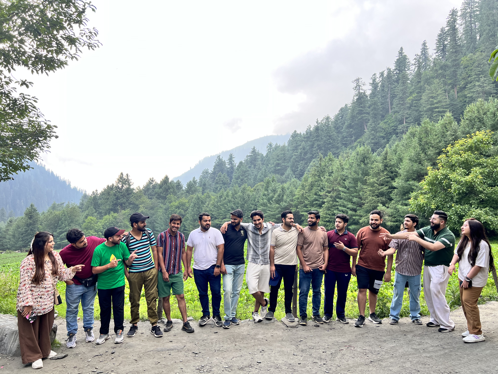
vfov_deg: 53.1
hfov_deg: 67.3
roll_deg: -0.3
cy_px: 187
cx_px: 249
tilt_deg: +1.8
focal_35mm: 26
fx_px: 374
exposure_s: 1/133
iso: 50
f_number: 1.5
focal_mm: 5.7
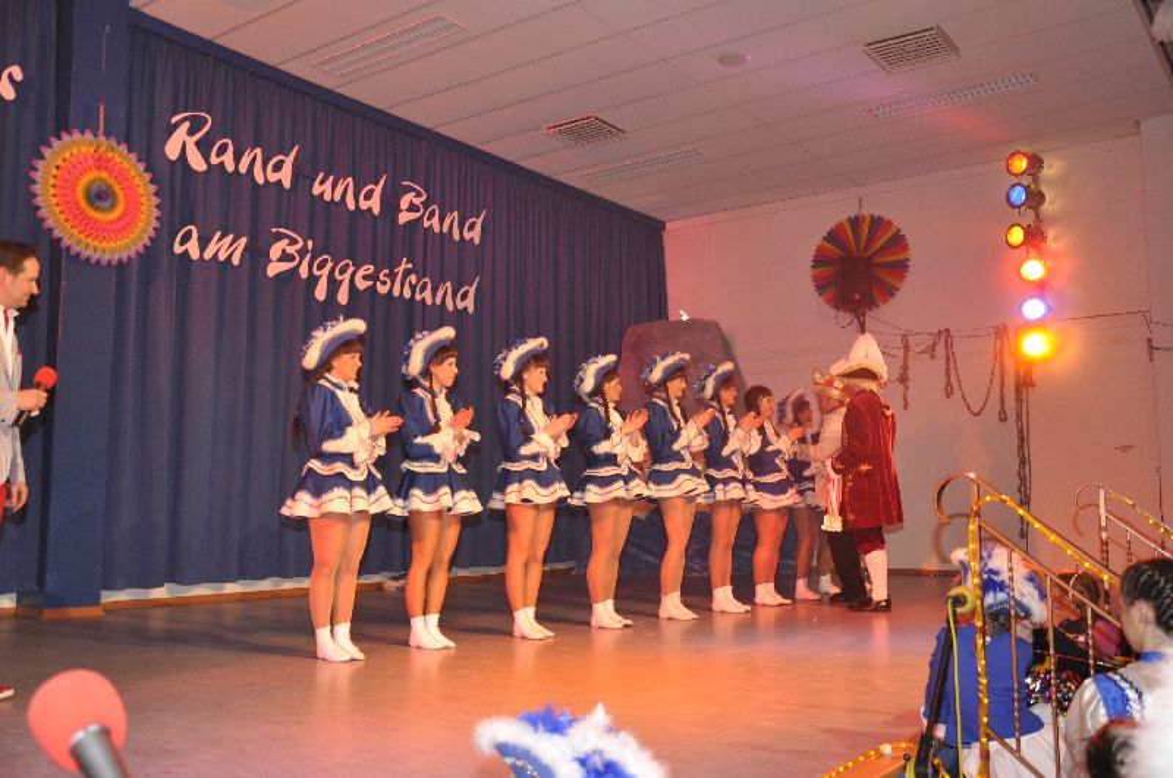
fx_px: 1074
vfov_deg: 39.9
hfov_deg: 57.3
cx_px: 586
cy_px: 389
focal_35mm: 33
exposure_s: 1/60
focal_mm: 22
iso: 400
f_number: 5
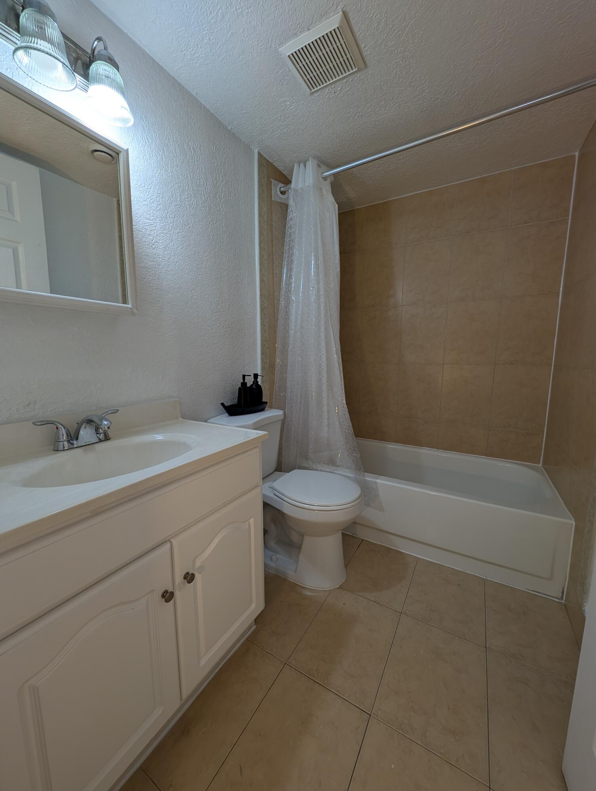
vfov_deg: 110.5
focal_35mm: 12
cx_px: 298
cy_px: 396
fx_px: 275
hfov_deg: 94.6
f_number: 1.95
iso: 37
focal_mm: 2.23
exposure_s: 1/60
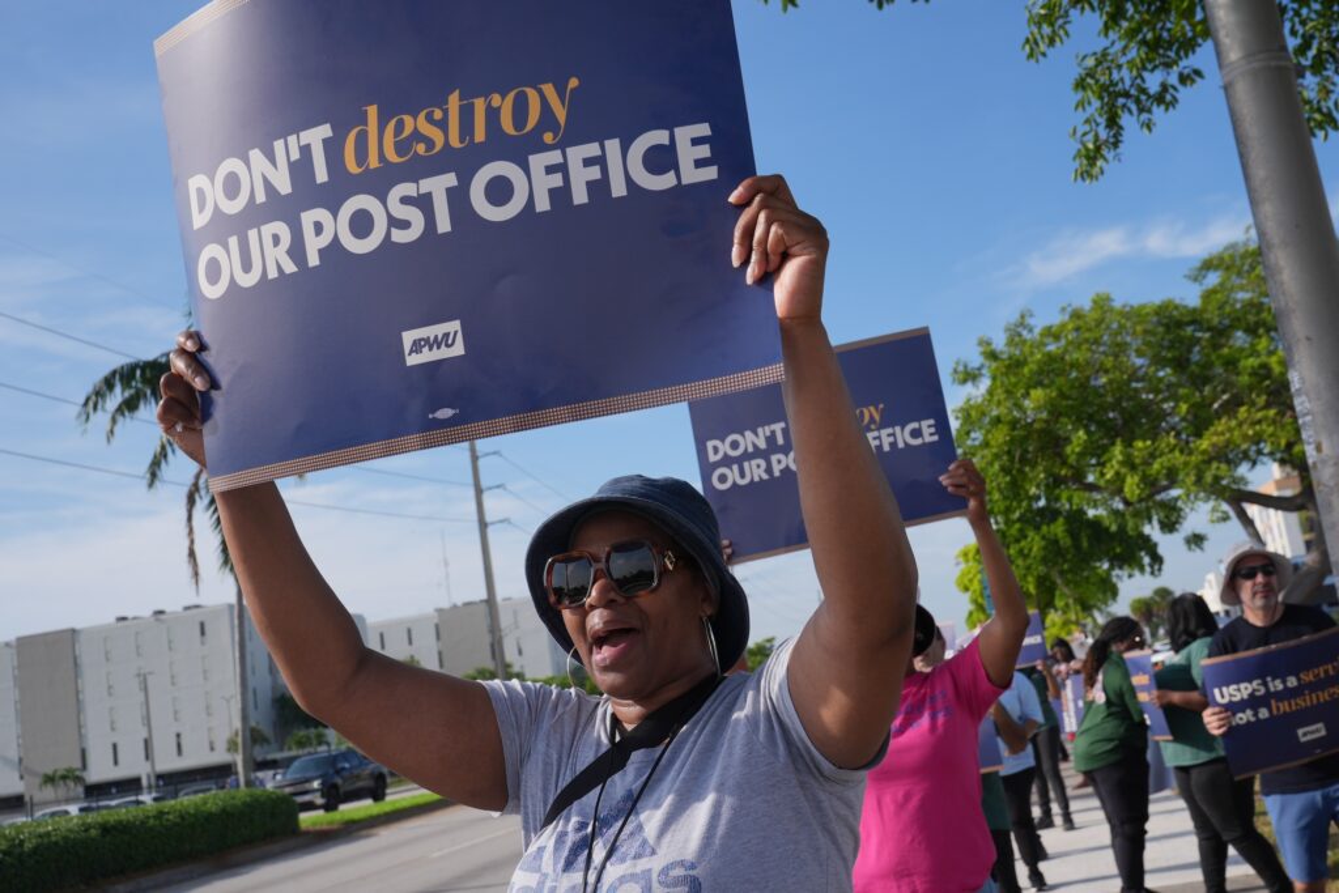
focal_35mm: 38
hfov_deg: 50.7
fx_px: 1413
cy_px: 446
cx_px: 670
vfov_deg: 35.1
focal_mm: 38
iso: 250
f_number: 8
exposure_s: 1/800
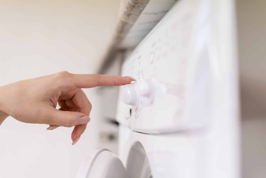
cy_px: 89
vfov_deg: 24.6
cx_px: 133
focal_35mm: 55
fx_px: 406
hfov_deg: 36.2
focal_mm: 55
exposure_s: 1/160
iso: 200
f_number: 2.8
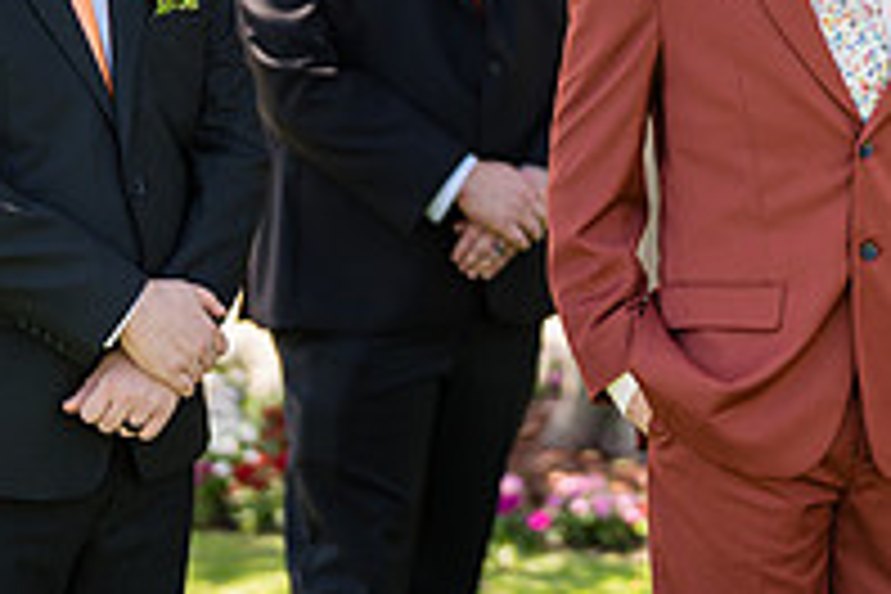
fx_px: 3712
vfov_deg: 9.1
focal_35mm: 150
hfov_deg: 13.5
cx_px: 834
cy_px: 72
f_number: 1.2
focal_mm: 50
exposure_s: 1/2500
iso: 100
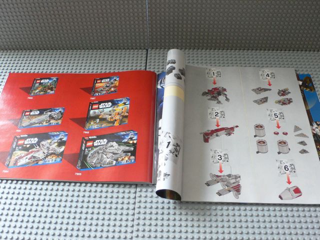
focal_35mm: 34
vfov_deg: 41.8
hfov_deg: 54.0
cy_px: 120
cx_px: 160
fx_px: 314
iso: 200
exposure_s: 1/30
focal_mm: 6.3
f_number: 2.8
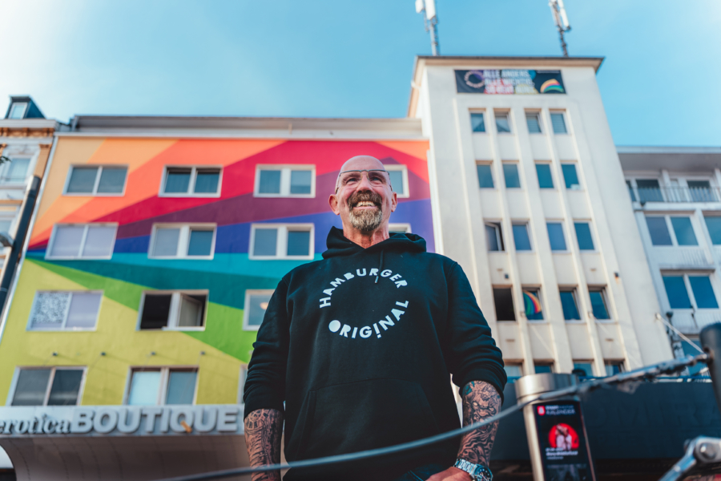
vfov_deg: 46.4
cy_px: 240
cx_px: 360
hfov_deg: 65.5
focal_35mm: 28
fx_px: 561
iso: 200
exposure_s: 1/500
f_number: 2.8
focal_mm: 28
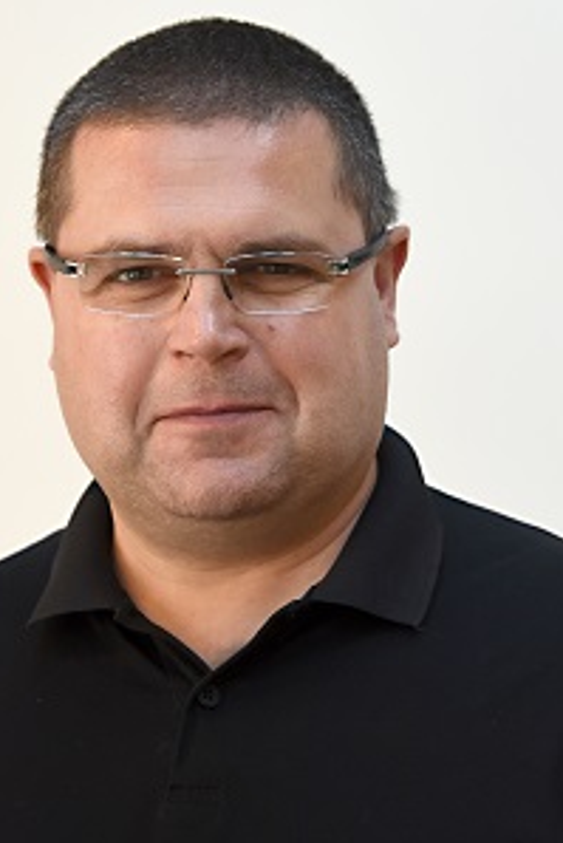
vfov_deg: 18.1
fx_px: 2648
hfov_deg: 12.1
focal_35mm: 113
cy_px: 485
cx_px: 280
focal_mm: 75
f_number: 4.5
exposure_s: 1/400
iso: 1600
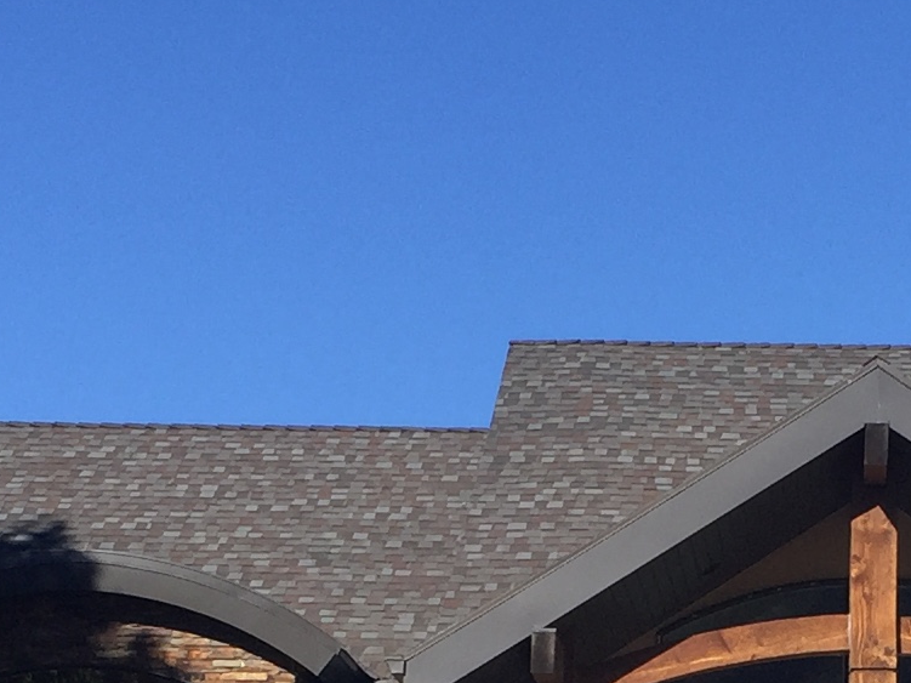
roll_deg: -1.0
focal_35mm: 126
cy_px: 947
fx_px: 3315
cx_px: 763
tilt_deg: +3.7
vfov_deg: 11.4
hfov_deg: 15.5
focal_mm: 4.15
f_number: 2.2
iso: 32
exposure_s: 1/1647
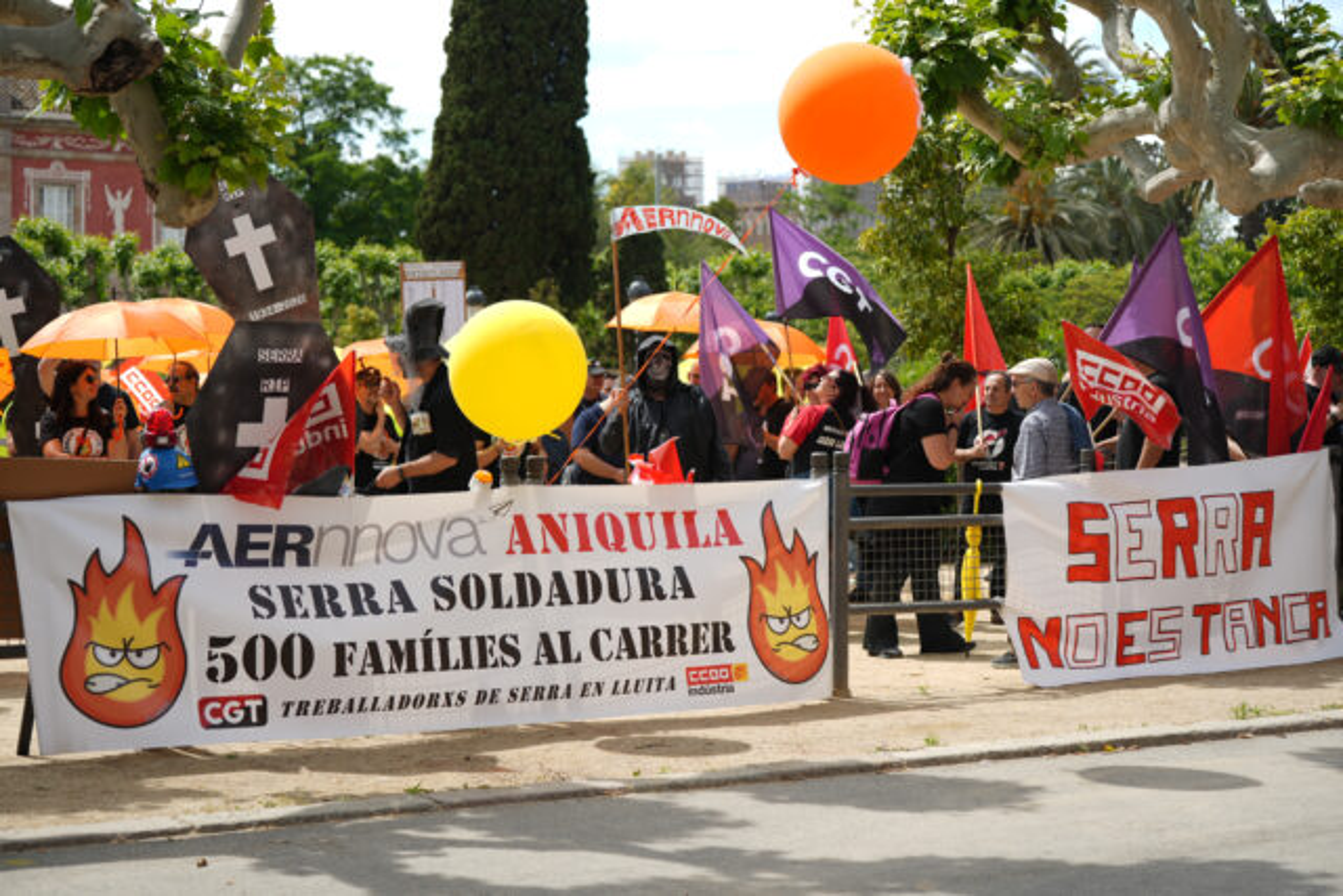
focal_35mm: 70
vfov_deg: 19.5
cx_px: 672
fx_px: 2612
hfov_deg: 28.8
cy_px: 448
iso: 64
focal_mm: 70
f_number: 4
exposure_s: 1/400
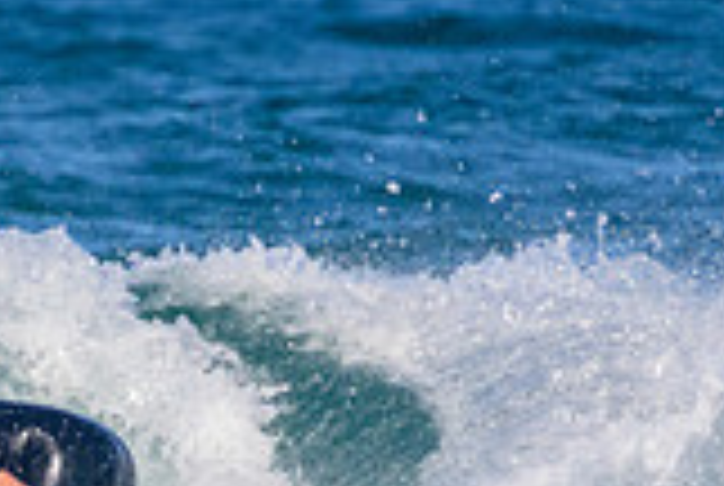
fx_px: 79242
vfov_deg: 0.4
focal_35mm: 3933
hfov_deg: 0.5
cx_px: -137
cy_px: 646
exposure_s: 1/2000
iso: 1400
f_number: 11
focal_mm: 800
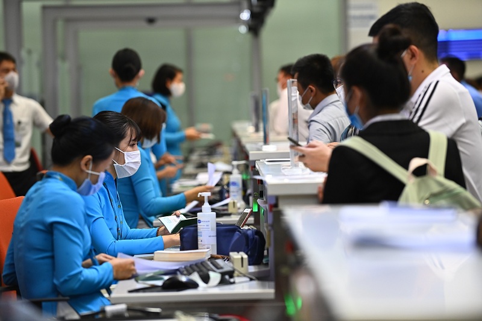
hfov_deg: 13.3
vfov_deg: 8.9
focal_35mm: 155
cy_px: 160
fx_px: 2075
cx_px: 241
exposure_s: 1/60
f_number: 3.2
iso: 1600
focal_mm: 155
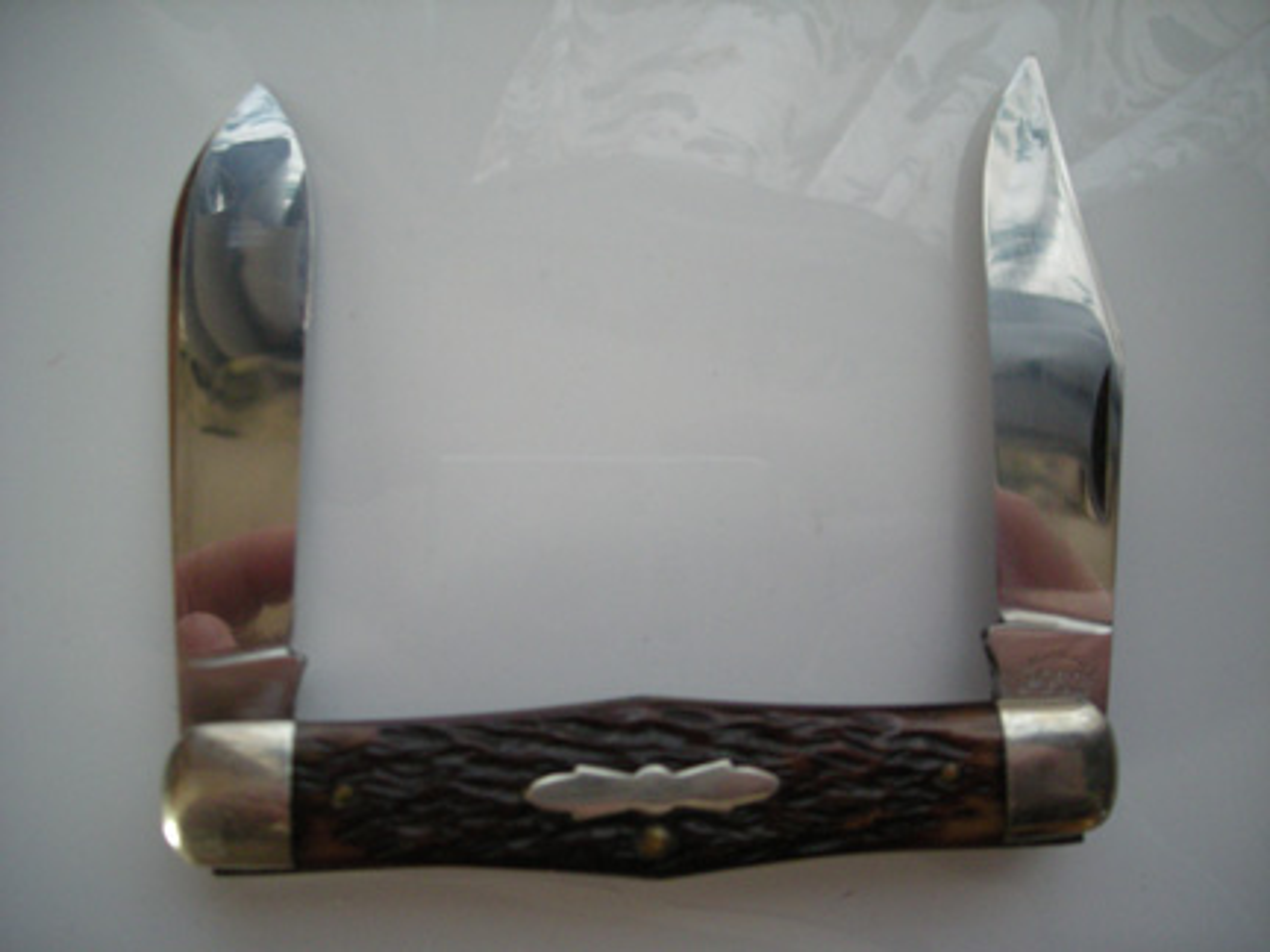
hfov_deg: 52.6
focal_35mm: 35
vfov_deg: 40.7
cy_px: 476
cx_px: 635
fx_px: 1284
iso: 251
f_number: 2.8
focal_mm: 5.7
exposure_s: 1/63.5
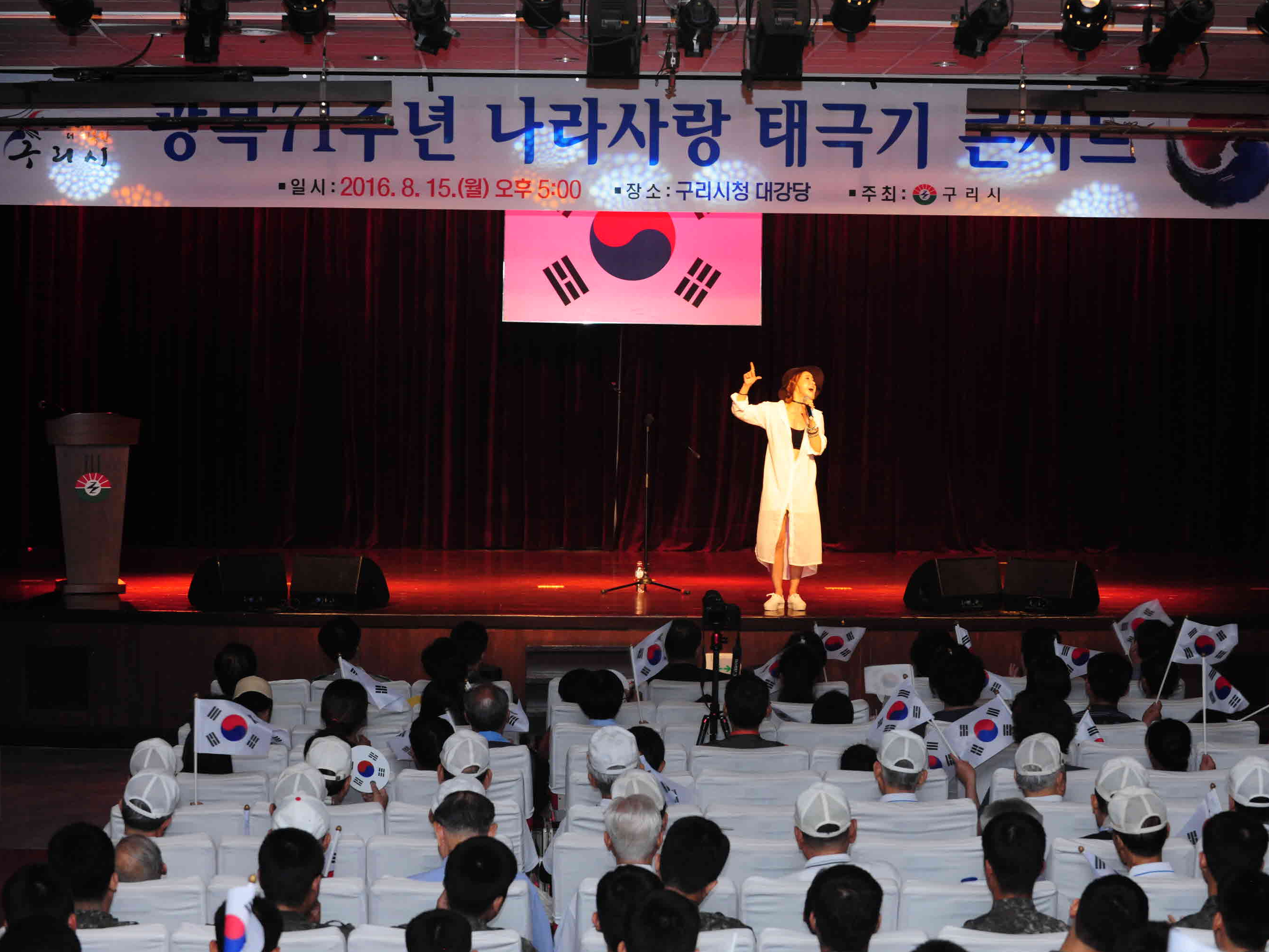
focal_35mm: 94
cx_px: 697
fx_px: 3446
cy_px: 472
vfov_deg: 15.7
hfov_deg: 20.9
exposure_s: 1/60
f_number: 7.1
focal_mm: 86
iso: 1600
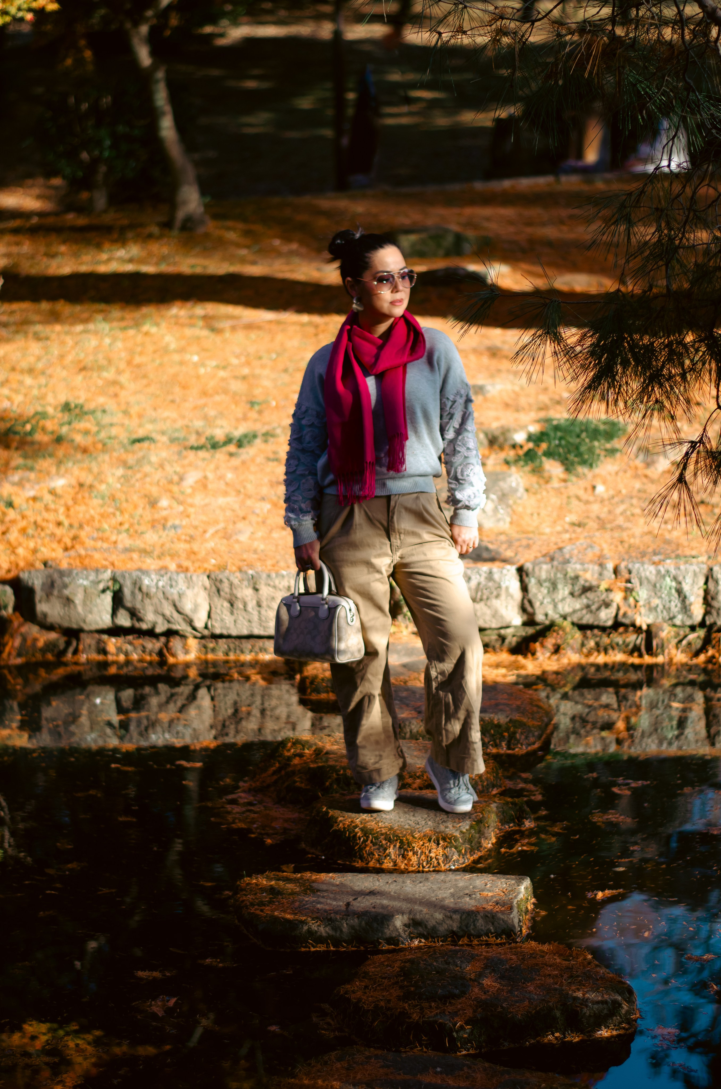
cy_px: 544
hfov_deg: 18.1
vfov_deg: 27.0
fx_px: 2263
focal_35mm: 75
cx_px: 360
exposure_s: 1/1250
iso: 100
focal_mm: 50
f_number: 1.8
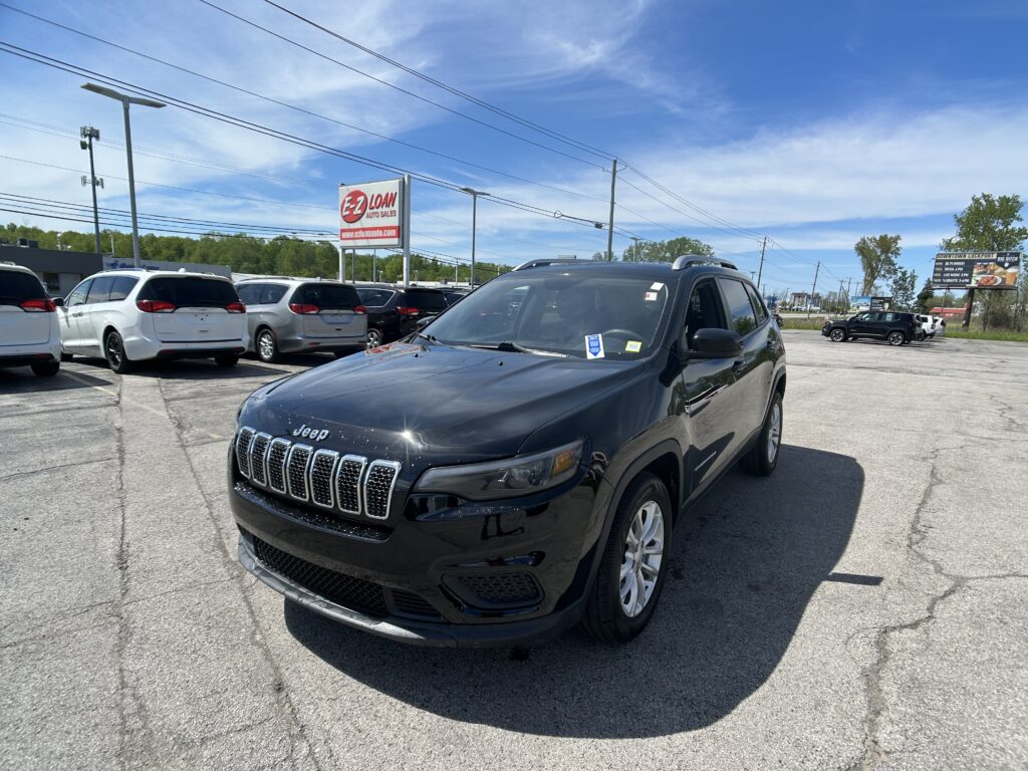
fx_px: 772
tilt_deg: -7.6
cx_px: 514
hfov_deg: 67.3
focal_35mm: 26
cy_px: 386
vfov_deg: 53.1
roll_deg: -3.8
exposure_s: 1/4115
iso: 50
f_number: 1.5
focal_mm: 5.7
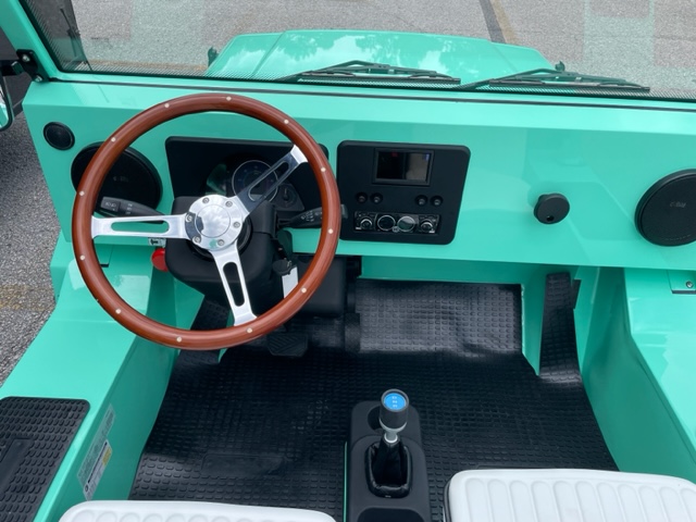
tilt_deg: -37.0
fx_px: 523
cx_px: 348
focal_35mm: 26
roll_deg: +0.0
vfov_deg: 53.1
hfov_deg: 67.3
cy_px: 261
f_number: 1.6
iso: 32
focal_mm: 4.2
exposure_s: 1/2304
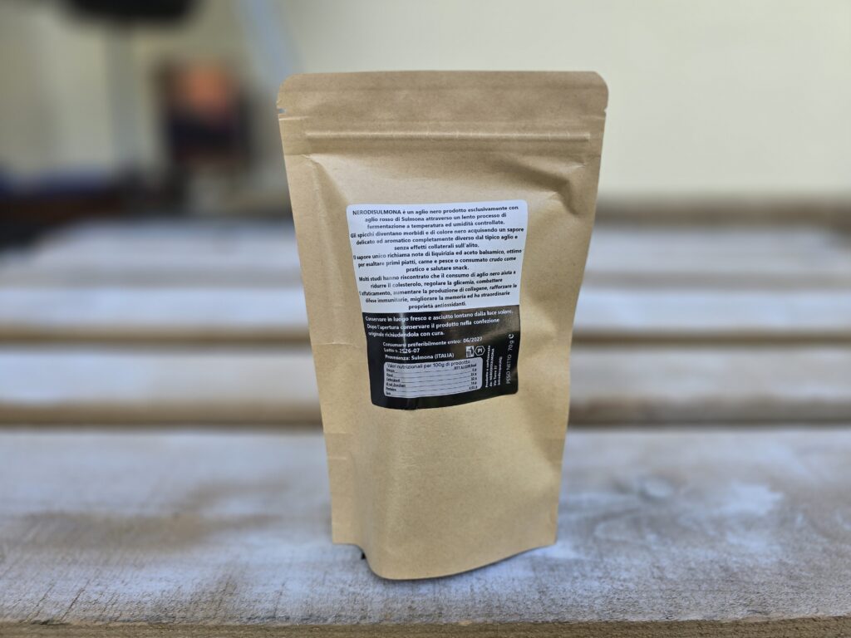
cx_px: 426
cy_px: 319
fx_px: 565
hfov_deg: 73.9
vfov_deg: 58.9
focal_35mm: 23
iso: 40
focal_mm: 6.3
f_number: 1.7
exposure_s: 1/359
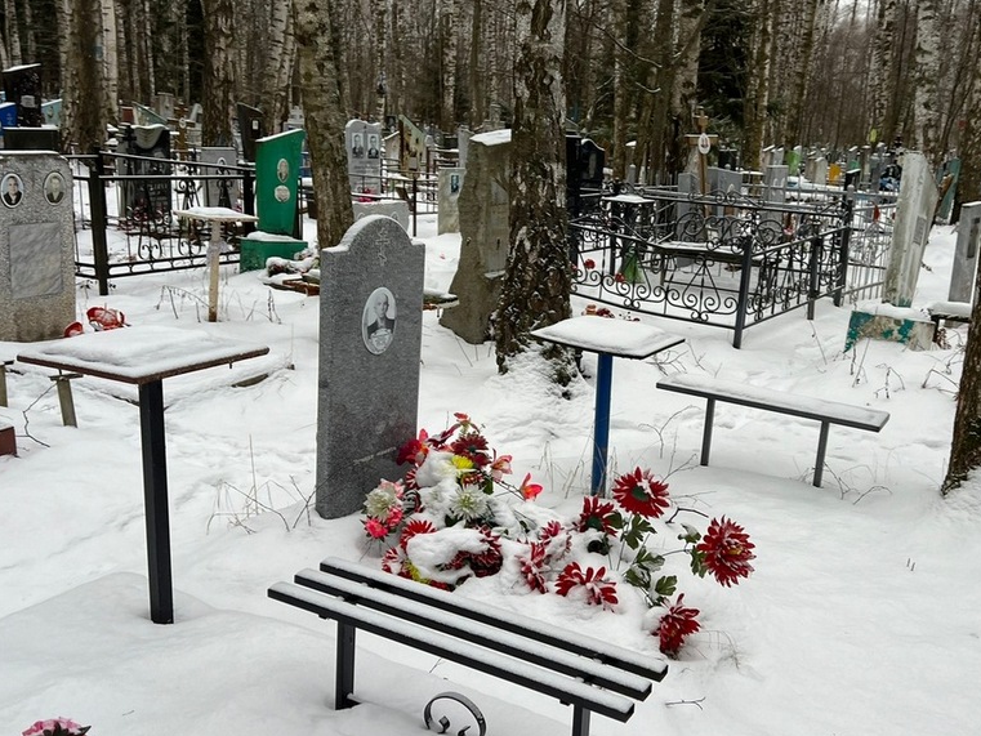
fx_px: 992
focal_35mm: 35
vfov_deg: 40.7
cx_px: 597
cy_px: 389
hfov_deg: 52.2
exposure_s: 1/176
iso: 40
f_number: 1.5
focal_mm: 5.7
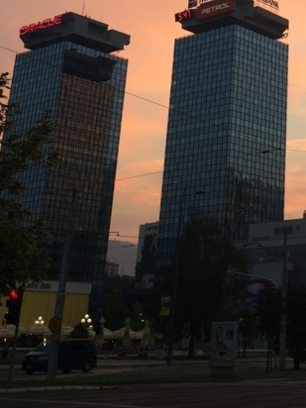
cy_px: -34
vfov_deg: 25.2
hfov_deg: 19.5
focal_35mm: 72
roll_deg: -0.1
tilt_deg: +24.5
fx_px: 849
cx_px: 340
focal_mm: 4.15
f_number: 2.2
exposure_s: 1/100
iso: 50
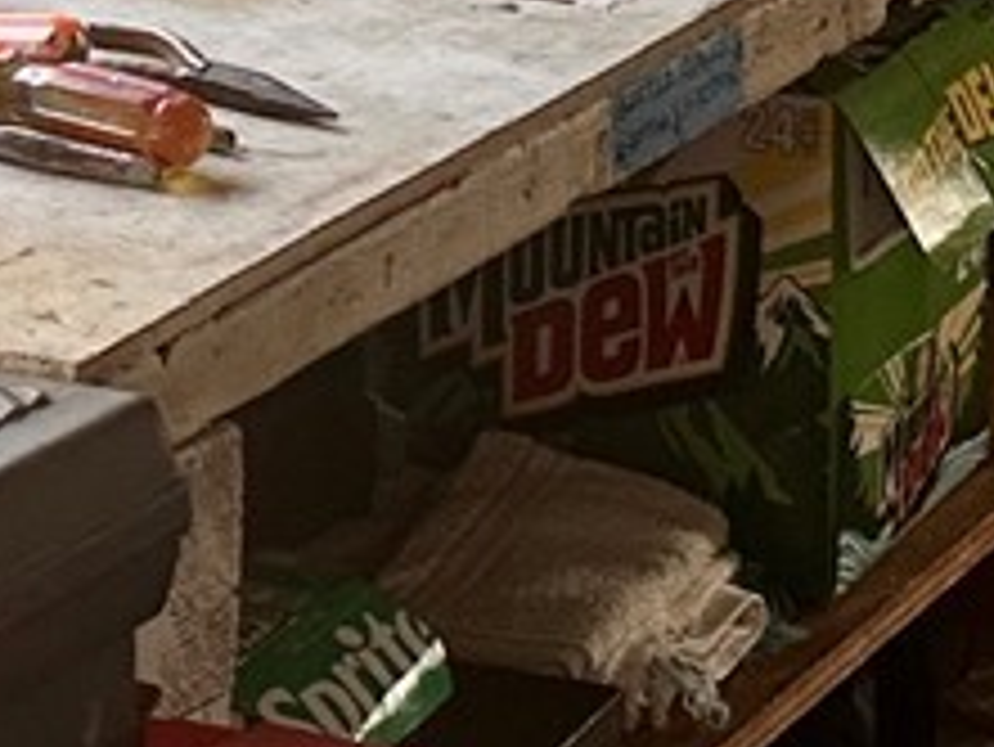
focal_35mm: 174
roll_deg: -1.8
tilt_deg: -5.5
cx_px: 1052
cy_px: -900
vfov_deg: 8.0
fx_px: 4999
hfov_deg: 11.2
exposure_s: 1/121
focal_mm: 6.86
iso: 125
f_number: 1.78
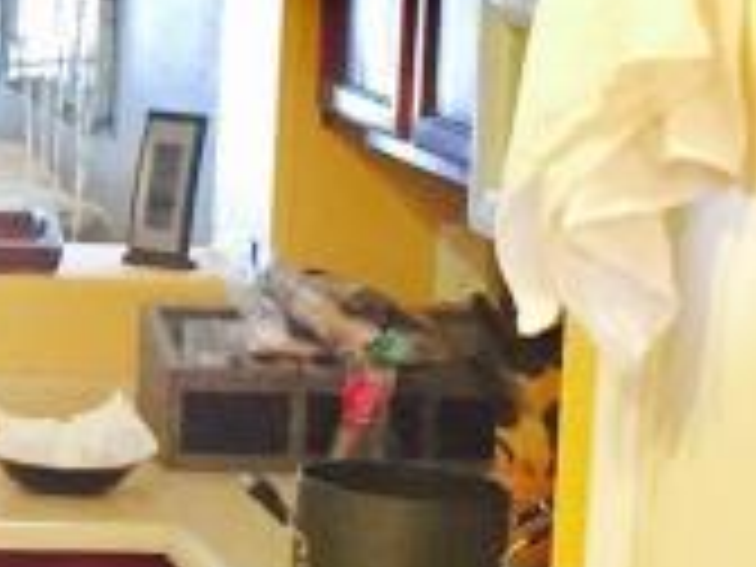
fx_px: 3866
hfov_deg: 10.5
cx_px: -639
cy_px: 171
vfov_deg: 8.4
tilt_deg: -7.6
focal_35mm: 177
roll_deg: -1.1
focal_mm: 4.15
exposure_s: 1/30
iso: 125
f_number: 2.2
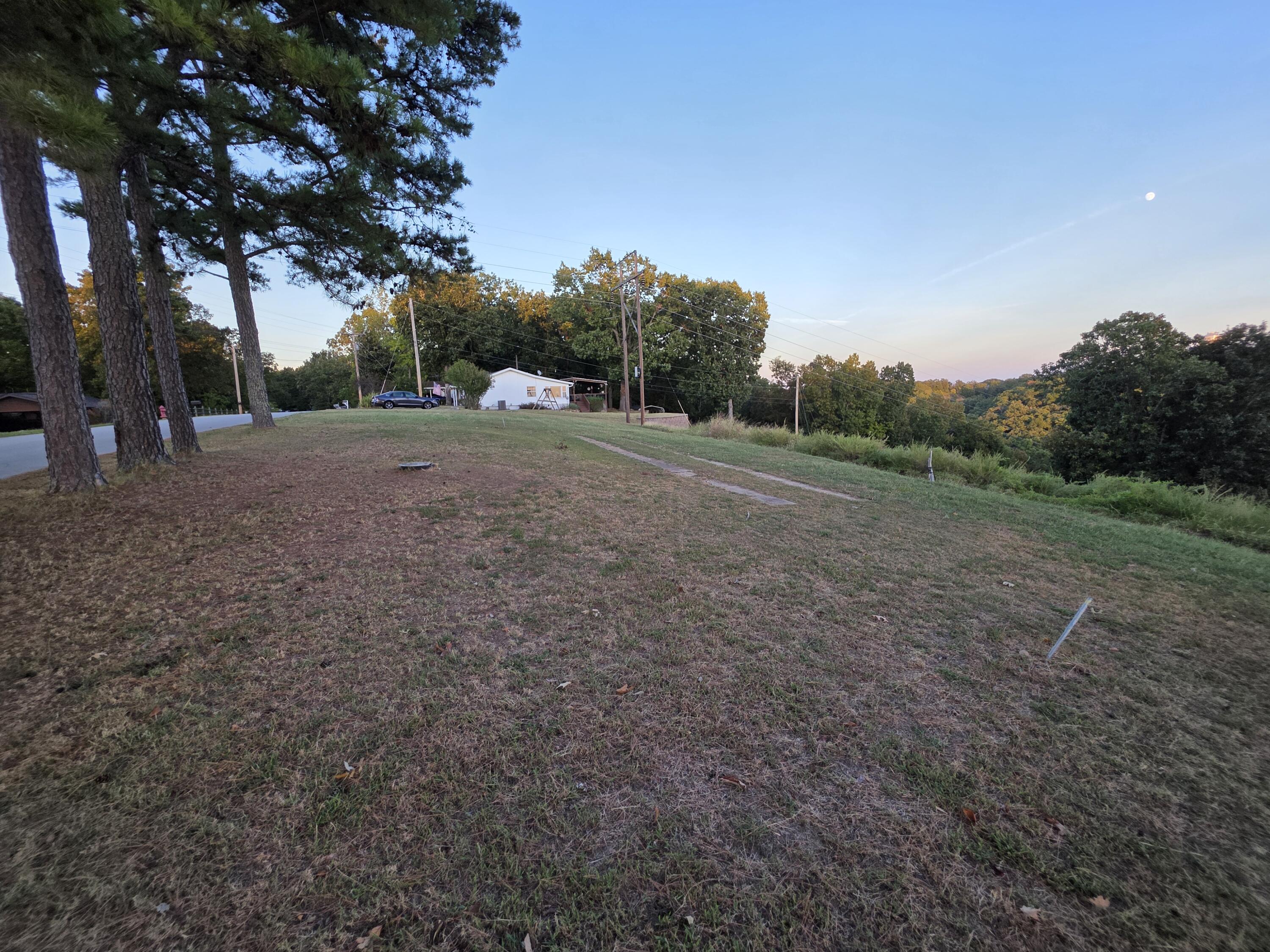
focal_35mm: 13
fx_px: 477
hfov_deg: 106.2
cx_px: 635
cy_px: 476
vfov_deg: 89.9
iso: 40
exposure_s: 1/120
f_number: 1.9
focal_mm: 2.2
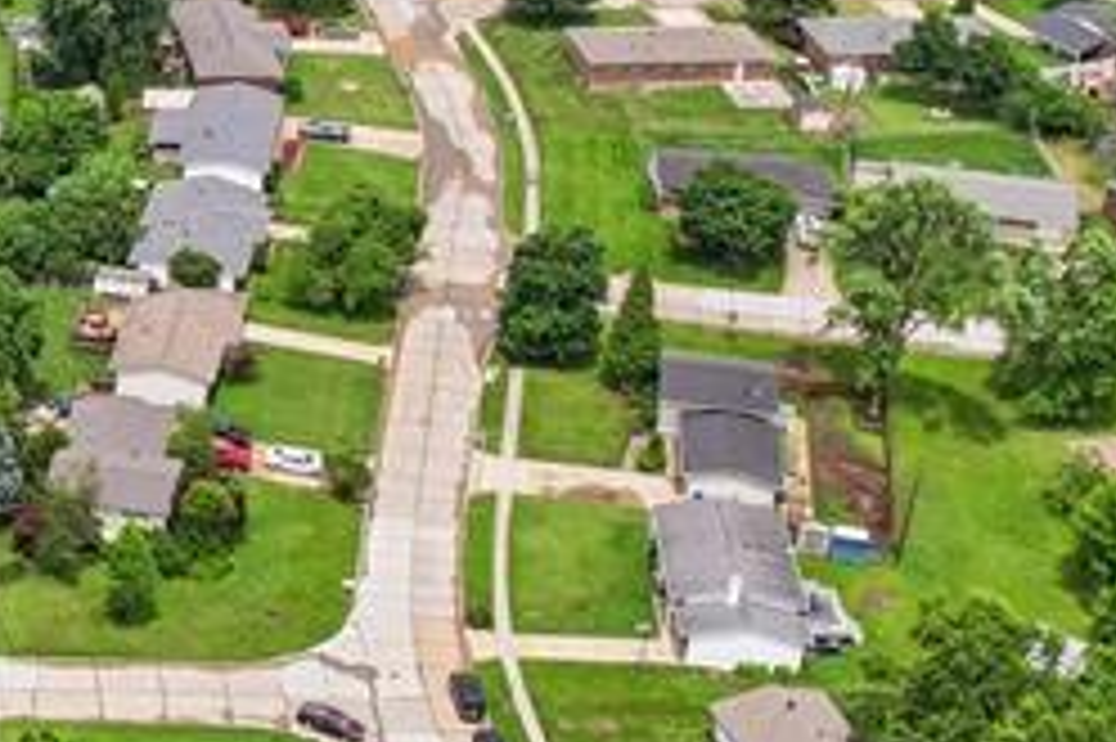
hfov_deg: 21.1
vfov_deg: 14.9
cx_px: -162
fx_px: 2819
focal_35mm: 91
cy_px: 166
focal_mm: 8.4
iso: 100
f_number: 2.8
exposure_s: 1/3000
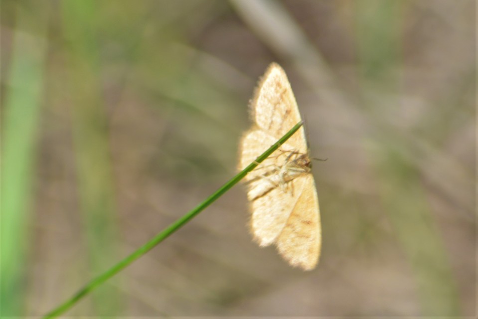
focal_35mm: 450
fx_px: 5976
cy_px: 160
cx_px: 239
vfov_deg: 3.1
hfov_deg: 4.6
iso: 100
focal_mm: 300
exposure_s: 1/160
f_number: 8
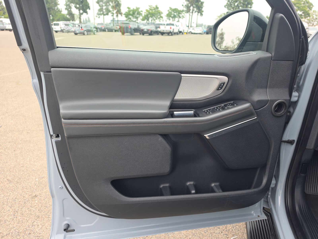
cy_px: 120
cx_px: 159
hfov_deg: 73.9
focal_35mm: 23
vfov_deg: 58.9
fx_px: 211
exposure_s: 1/119
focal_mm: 6.5
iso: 117
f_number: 1.4
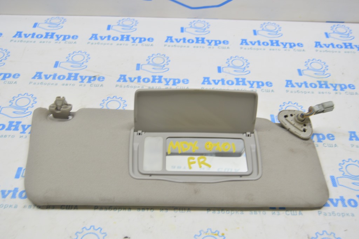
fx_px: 418
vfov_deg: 31.8
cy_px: 120
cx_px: 180
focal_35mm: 42
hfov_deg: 46.4
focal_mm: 28
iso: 400
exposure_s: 1/20
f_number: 5.6
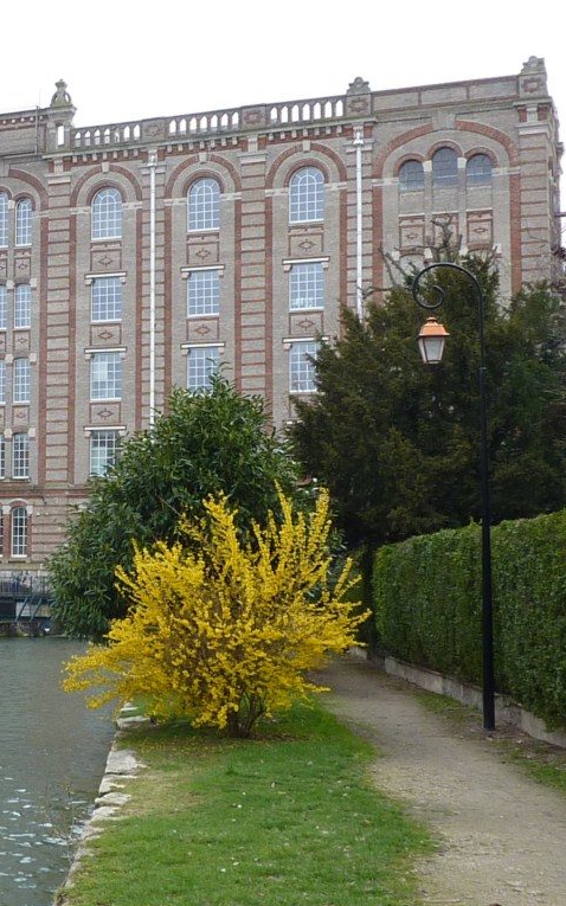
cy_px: 452
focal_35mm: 61
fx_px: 1506
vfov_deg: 33.5
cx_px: 7
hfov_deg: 20.6
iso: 80
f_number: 4
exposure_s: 1/125
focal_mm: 4.1
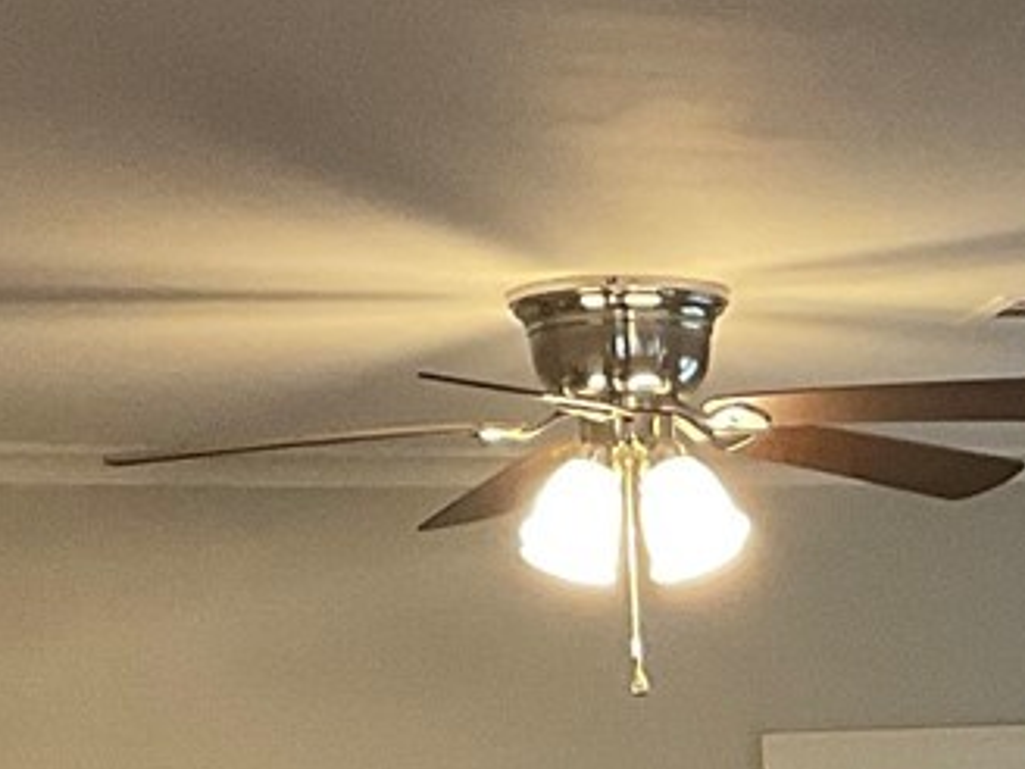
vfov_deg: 8.4
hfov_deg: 11.4
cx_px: 1222
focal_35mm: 170
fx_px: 5034
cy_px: 1447
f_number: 1.8
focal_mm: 3
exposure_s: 1/60
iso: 125
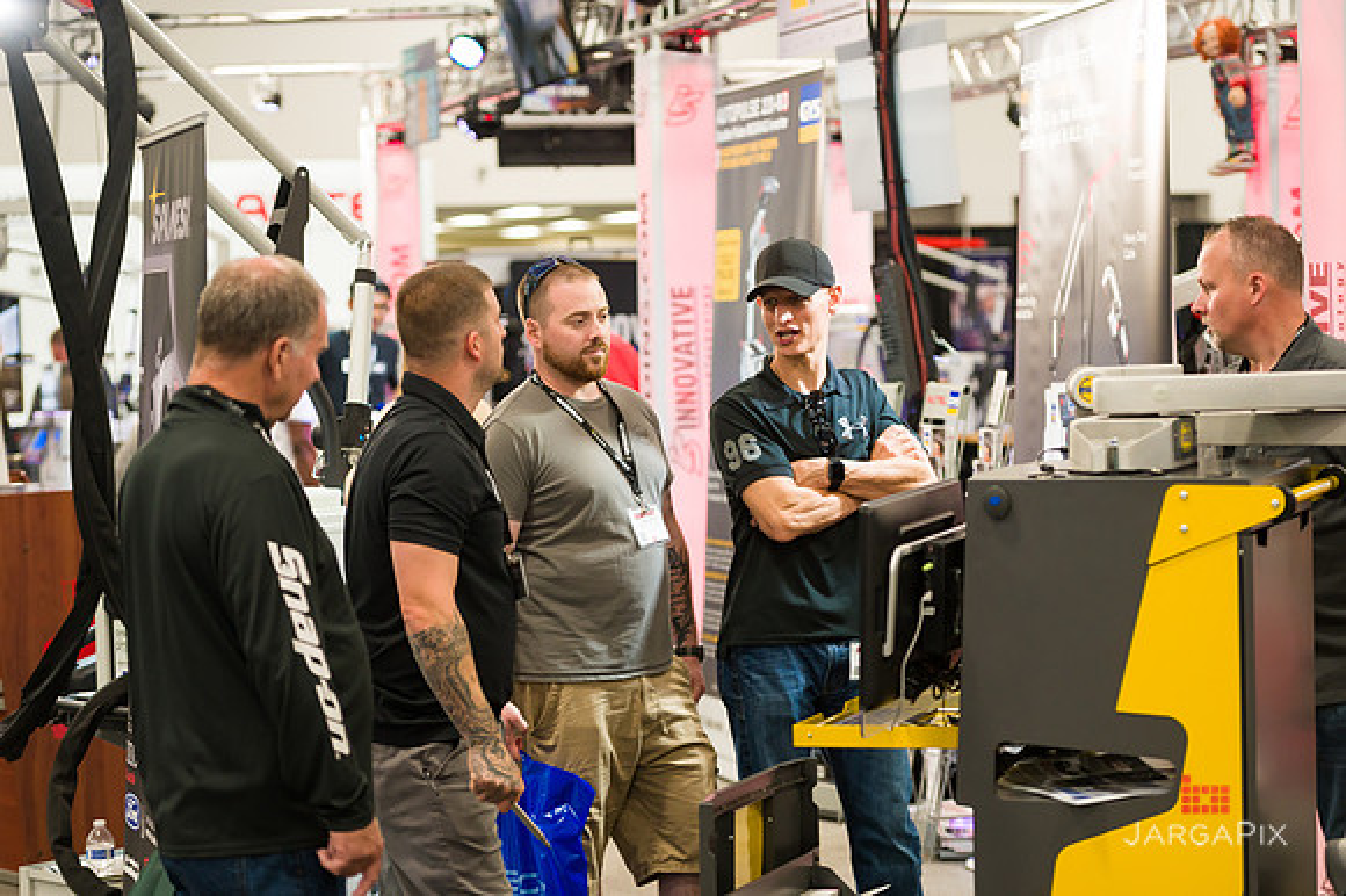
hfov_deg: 22.2
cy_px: 448
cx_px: 673
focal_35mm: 92
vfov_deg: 14.8
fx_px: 3438
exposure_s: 1/200
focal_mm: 92
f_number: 3.2
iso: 1600
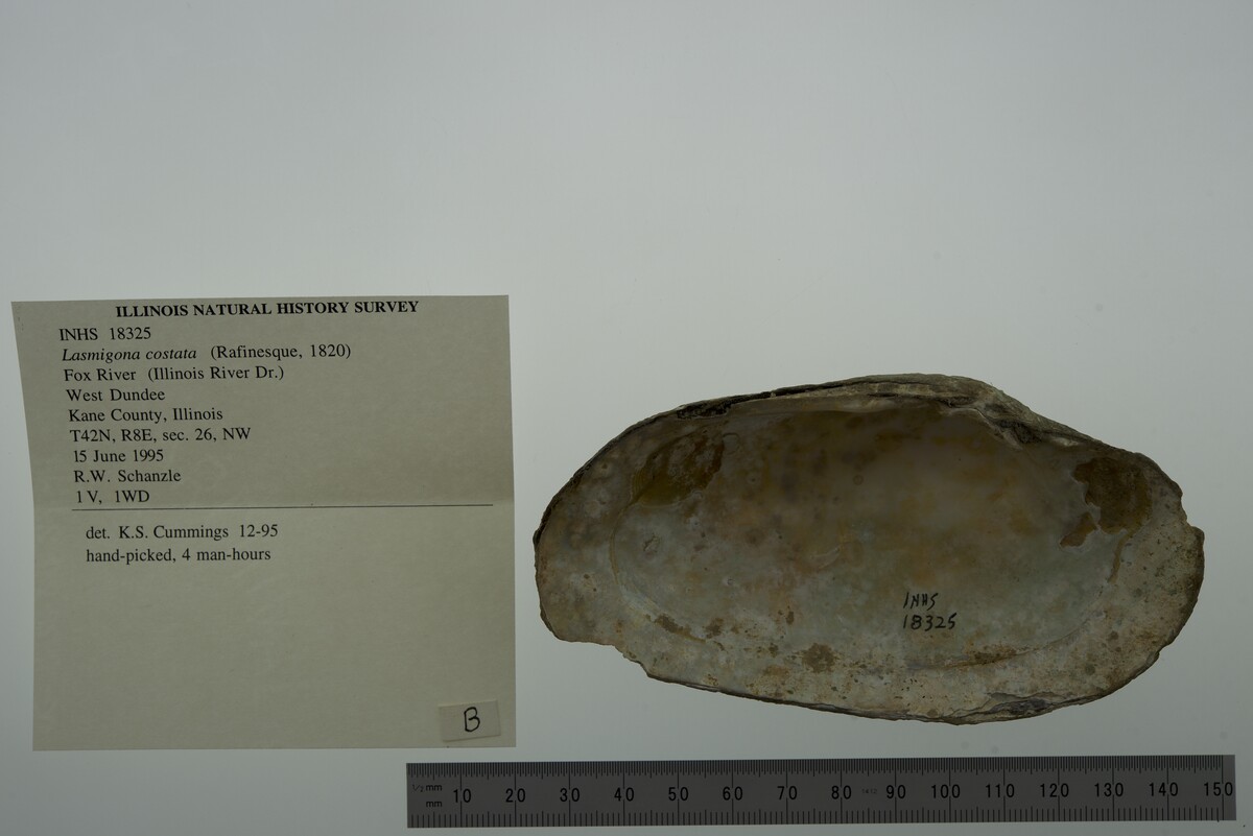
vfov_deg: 22.6
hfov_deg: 33.4
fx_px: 2089
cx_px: 626
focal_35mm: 60
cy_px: 418
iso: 100
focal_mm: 60
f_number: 10
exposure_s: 1/160
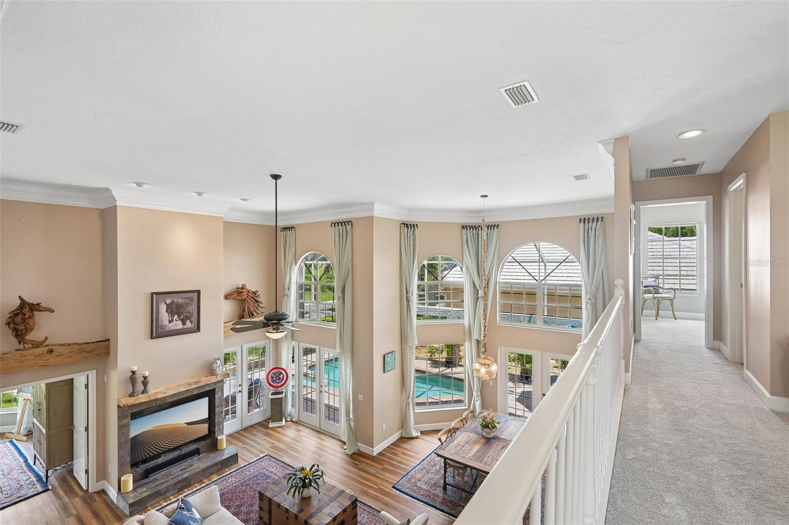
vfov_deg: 73.7
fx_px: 351
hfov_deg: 96.7
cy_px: 262
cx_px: 394
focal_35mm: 16
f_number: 8
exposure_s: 1/125
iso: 400
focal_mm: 16
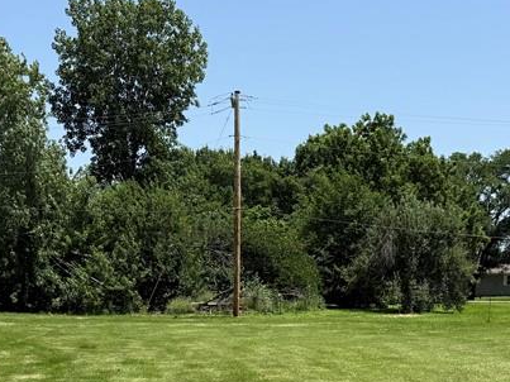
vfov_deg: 22.7
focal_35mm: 61
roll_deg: -1.4
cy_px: 419
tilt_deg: -9.0
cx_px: 248
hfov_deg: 31.7
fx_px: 898
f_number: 1.78
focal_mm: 6.76
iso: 80
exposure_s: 1/4167
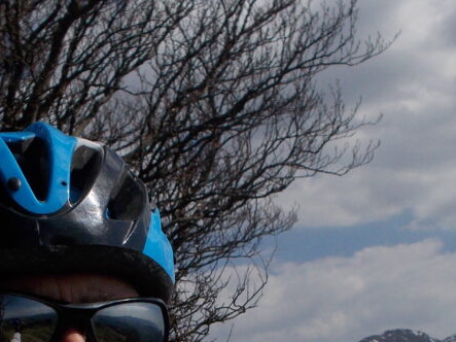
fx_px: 882
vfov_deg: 20.7
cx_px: 155
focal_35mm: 67
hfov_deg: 28.8
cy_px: 394
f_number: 9.3
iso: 80
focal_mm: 4.1
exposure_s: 1/320
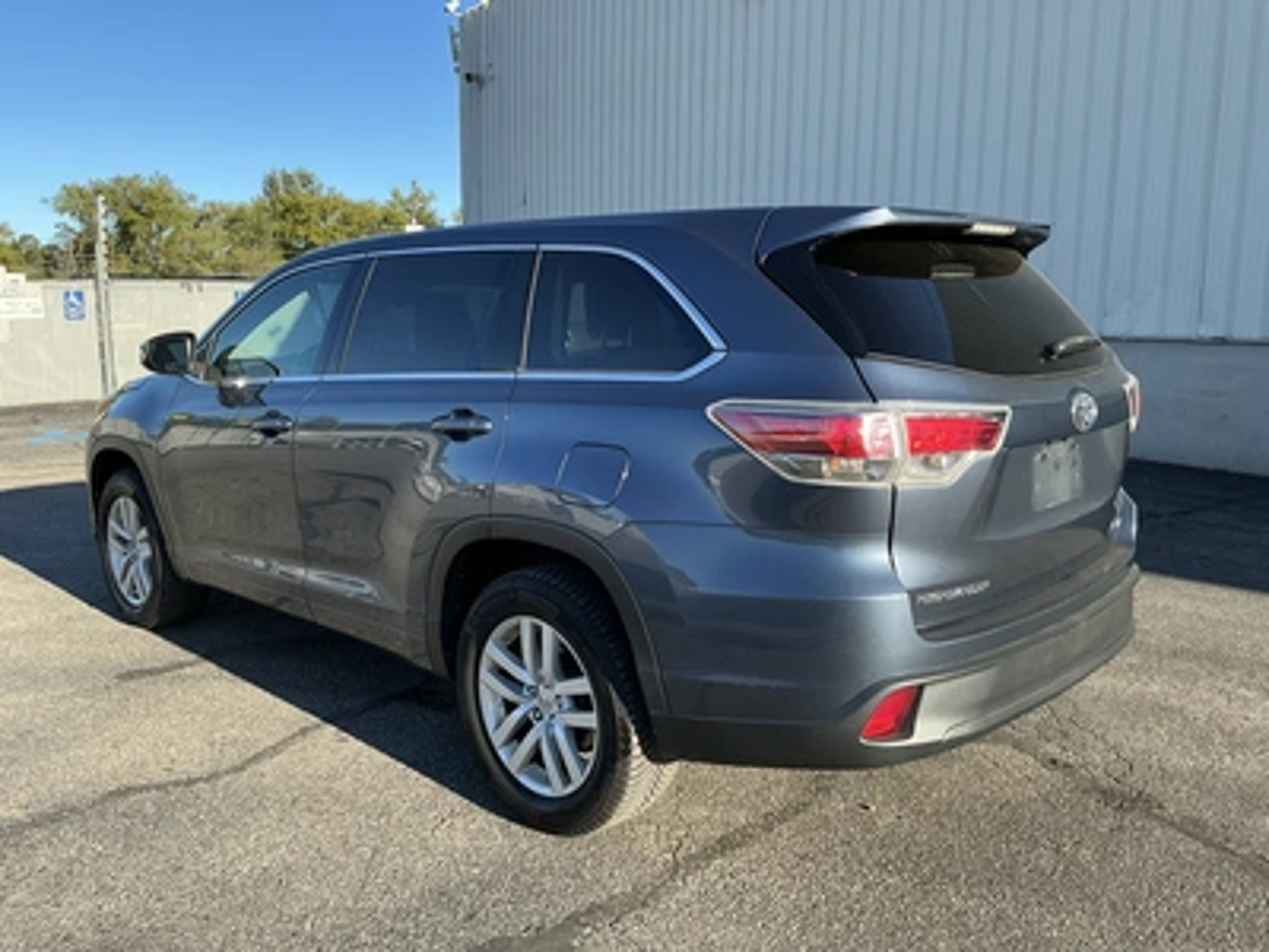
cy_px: 476
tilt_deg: -6.3
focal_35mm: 28
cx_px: 634
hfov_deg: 63.4
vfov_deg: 49.7
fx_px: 1026
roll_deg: -0.1
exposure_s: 1/514
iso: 25
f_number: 1.8
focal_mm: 3
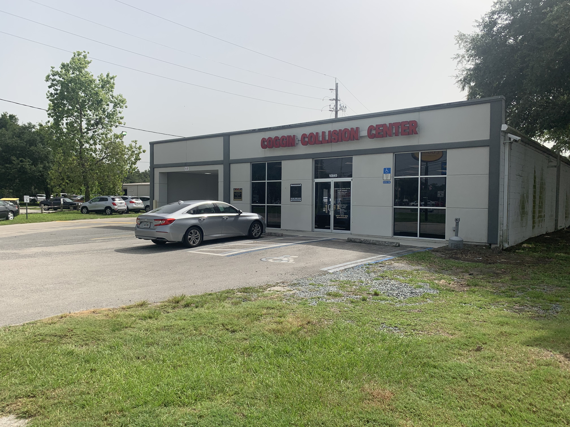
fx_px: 428
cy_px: 214
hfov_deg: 67.3
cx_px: 285
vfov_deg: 53.1
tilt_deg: +0.1
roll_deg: -1.0
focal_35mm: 26
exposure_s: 1/2994
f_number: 1.8
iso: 25
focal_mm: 4.25
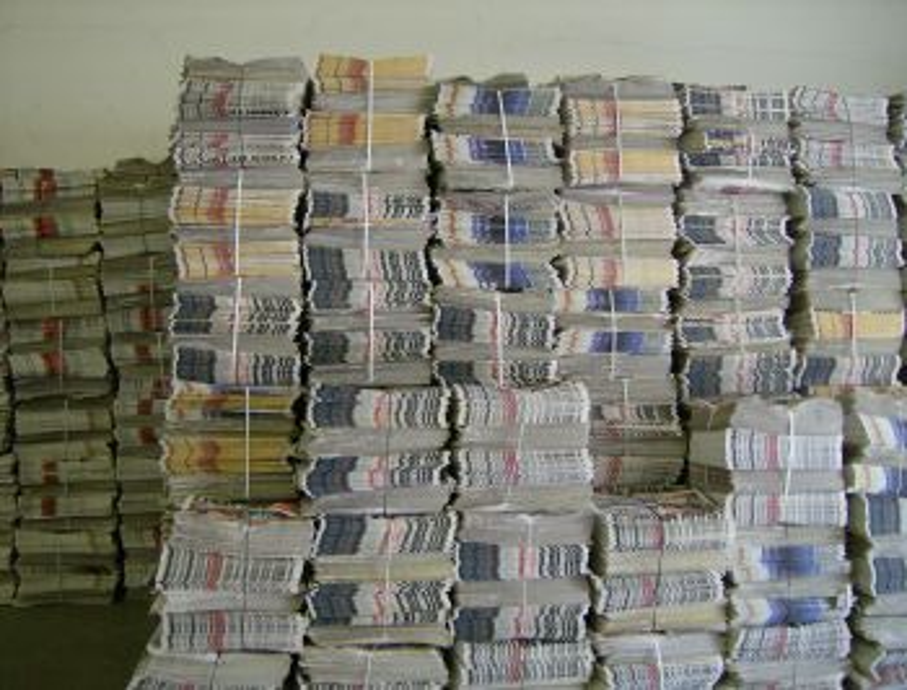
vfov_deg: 40.0
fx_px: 948
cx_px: 454
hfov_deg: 51.1
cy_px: 345
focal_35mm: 36
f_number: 2.8
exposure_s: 1/64
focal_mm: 6
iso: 142
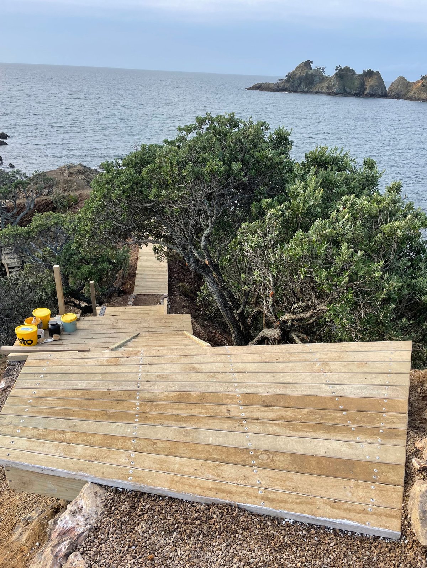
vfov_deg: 67.3
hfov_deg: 53.1
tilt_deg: -25.6
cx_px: 214
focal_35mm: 26
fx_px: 427
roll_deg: -2.5
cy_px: 284
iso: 32
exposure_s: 1/626
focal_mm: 4.2
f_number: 1.6
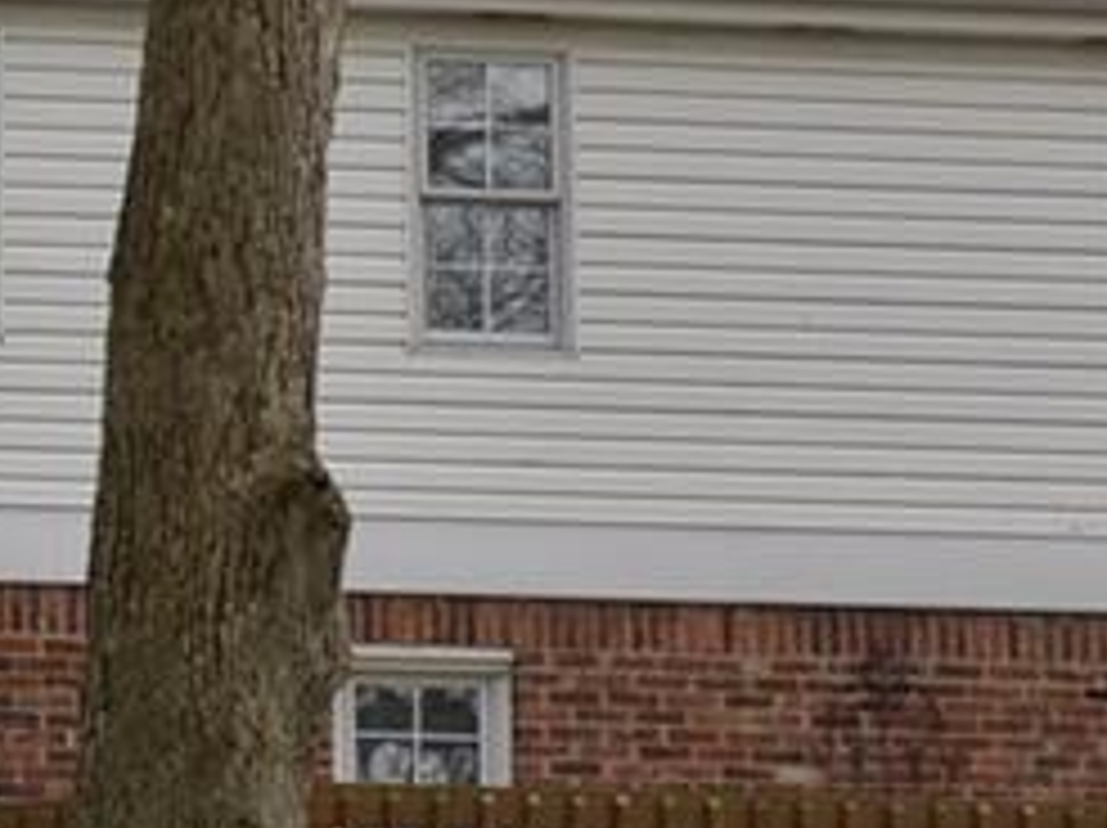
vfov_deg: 7.7
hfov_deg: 10.2
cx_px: -32
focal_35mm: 192
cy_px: 722
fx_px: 6134
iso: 100
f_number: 7.1
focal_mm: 32
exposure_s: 1/250
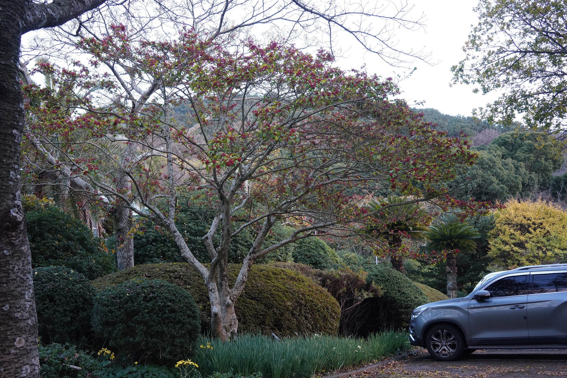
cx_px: 284
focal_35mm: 35
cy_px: 189
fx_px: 551
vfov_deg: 37.9
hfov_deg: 54.4
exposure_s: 1/100
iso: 1600
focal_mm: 35
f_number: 7.1
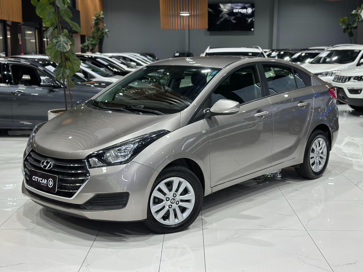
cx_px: 182
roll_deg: +0.3
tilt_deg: -9.6
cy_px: 136
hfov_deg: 39.7
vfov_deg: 30.3
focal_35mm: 48
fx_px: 503
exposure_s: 1/120
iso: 200
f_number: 1.78
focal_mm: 6.86
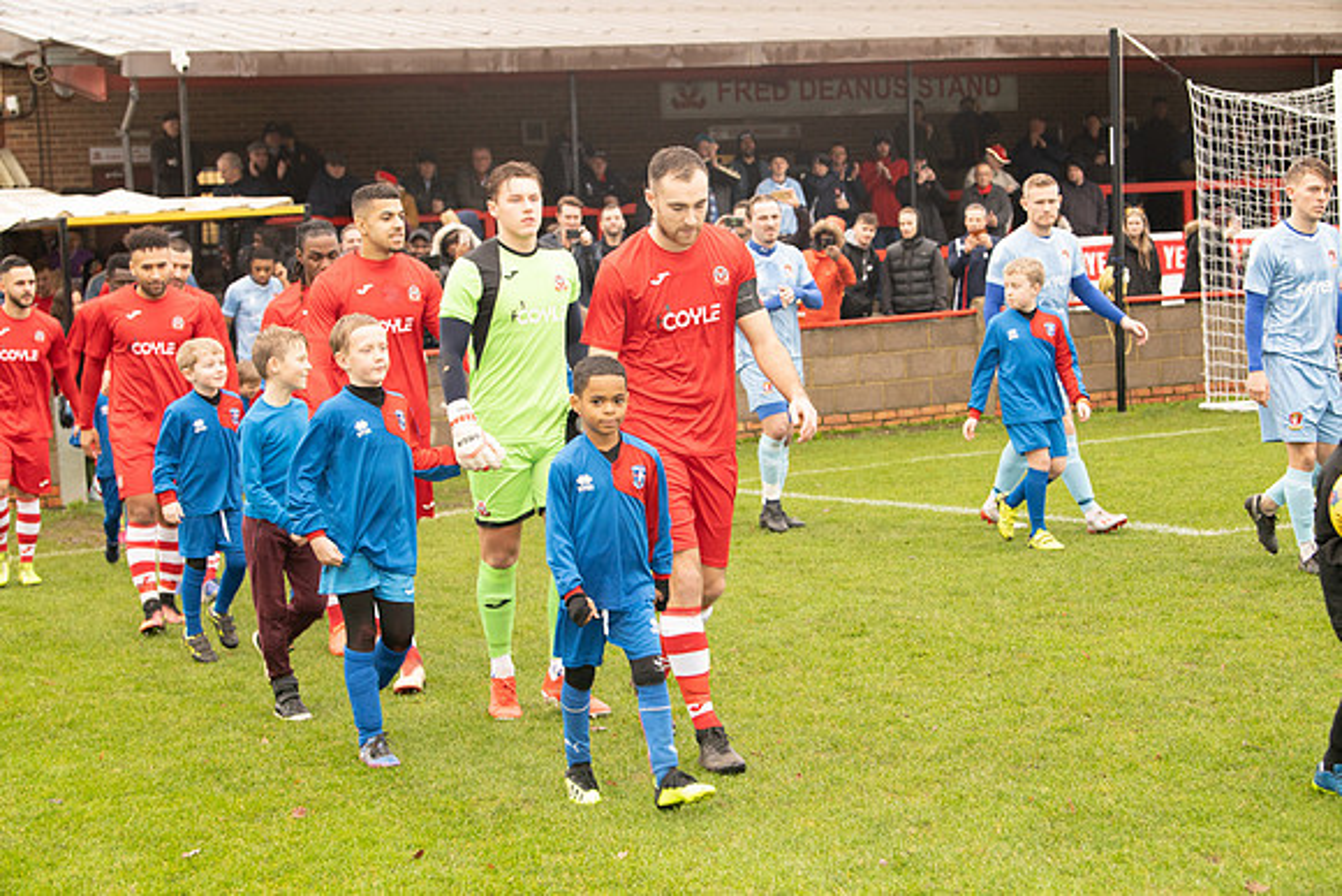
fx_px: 2610
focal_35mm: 70
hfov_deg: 28.8
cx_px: 671
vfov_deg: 19.5
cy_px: 448
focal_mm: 70
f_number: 5
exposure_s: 1/250
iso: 2000
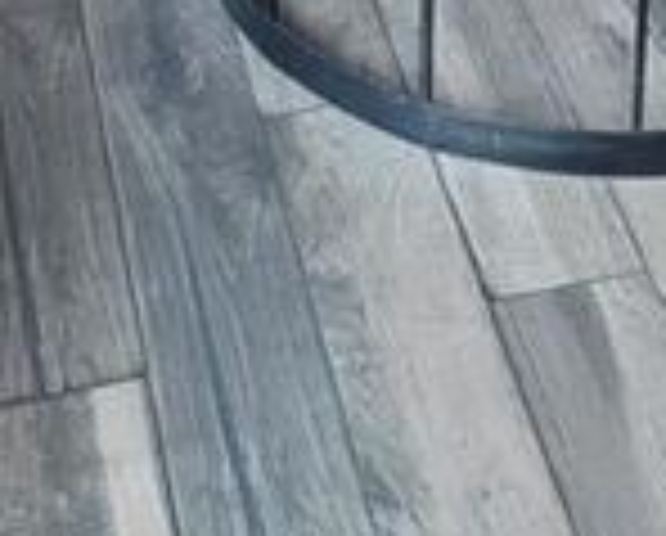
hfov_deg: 15.8
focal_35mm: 121
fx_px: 2390
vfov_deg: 10.8
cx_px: 540
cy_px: -752
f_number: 1.7
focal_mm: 6.3
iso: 400
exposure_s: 1/100
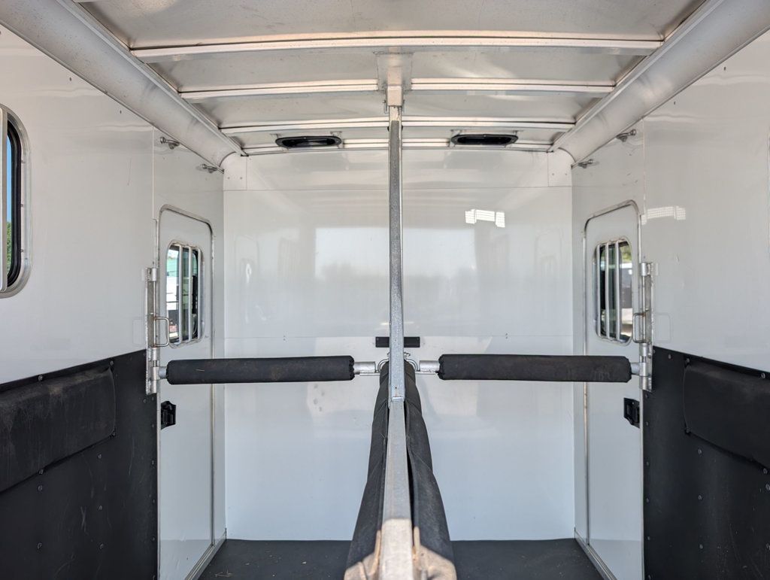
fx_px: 535
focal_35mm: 24
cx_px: 385
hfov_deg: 71.5
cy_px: 290
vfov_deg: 56.9
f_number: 1.68
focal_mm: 6.9
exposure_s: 1/255
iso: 19
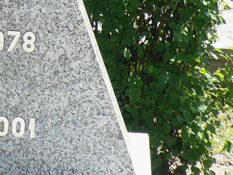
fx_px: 1158
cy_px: -39
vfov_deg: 8.5
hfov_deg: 11.0
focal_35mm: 172
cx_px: -132
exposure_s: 1/400
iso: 100
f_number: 3
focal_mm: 5.7
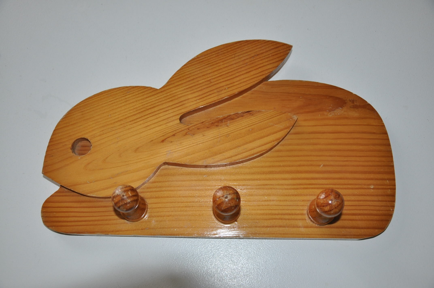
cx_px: 217
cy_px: 144
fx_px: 452
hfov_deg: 51.3
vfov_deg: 35.4
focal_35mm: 38
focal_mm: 25
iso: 800
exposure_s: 1/60
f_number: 4
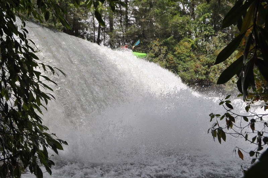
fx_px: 223
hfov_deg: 62.0
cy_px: 89
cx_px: 134
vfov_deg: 43.5
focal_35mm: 30
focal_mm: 20
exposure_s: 1/1600
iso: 400
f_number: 6.3
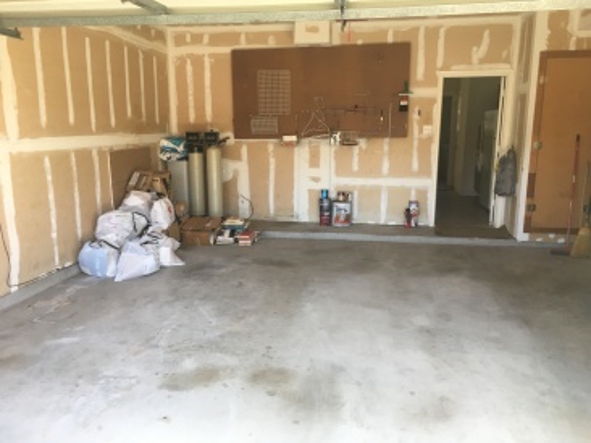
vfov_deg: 48.2
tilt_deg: -10.4
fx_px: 495
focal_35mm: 29
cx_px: 296
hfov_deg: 61.7
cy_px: 222
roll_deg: -0.2
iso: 25
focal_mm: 4.15
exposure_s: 1/40
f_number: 2.2
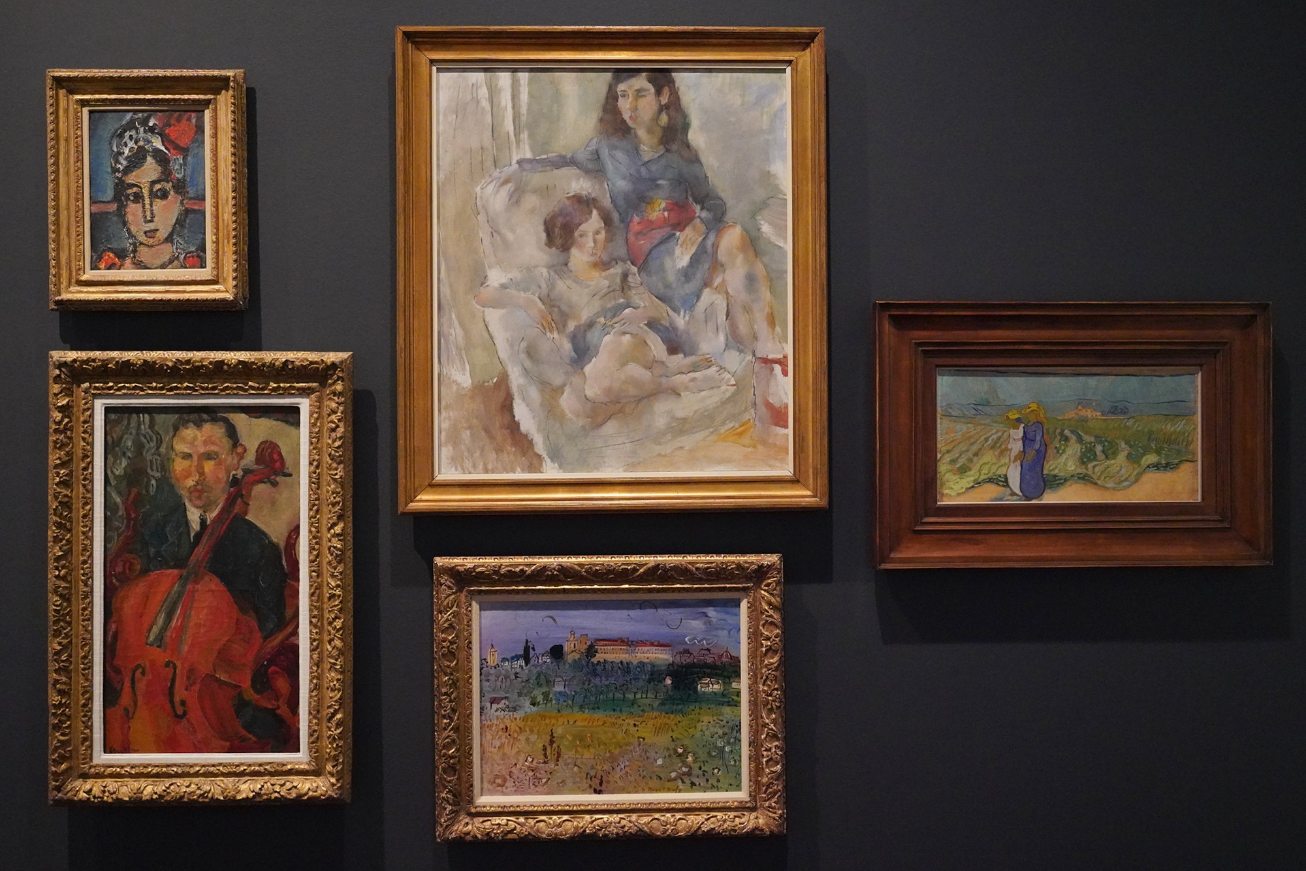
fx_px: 1234
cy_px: 436
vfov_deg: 38.9
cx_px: 653
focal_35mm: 34
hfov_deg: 55.8
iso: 10000
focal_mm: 34
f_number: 5
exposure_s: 1/100
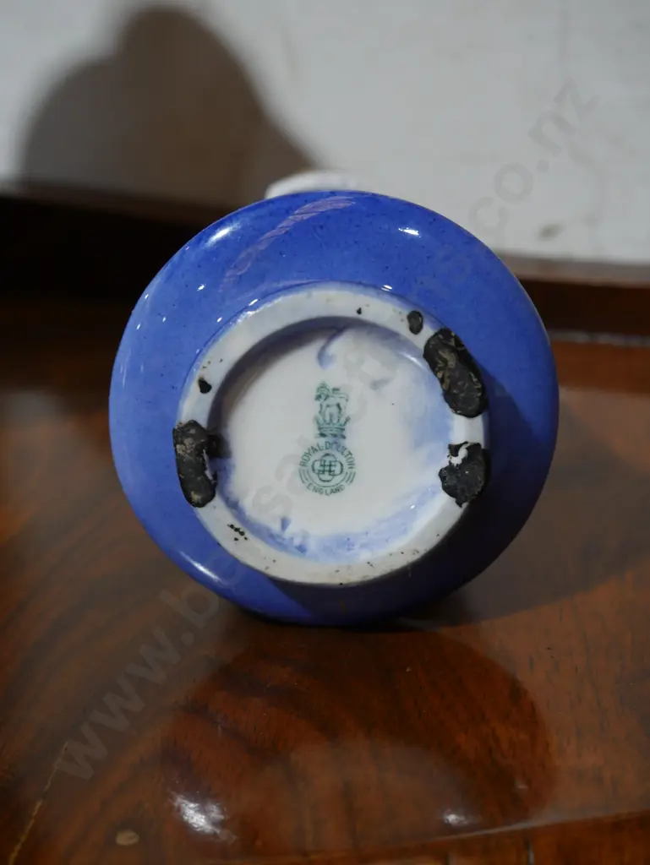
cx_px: 325
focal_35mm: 50
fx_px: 1251
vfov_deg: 38.2
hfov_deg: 29.1
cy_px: 432
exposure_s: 1/60
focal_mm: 25
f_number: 5.3
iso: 640
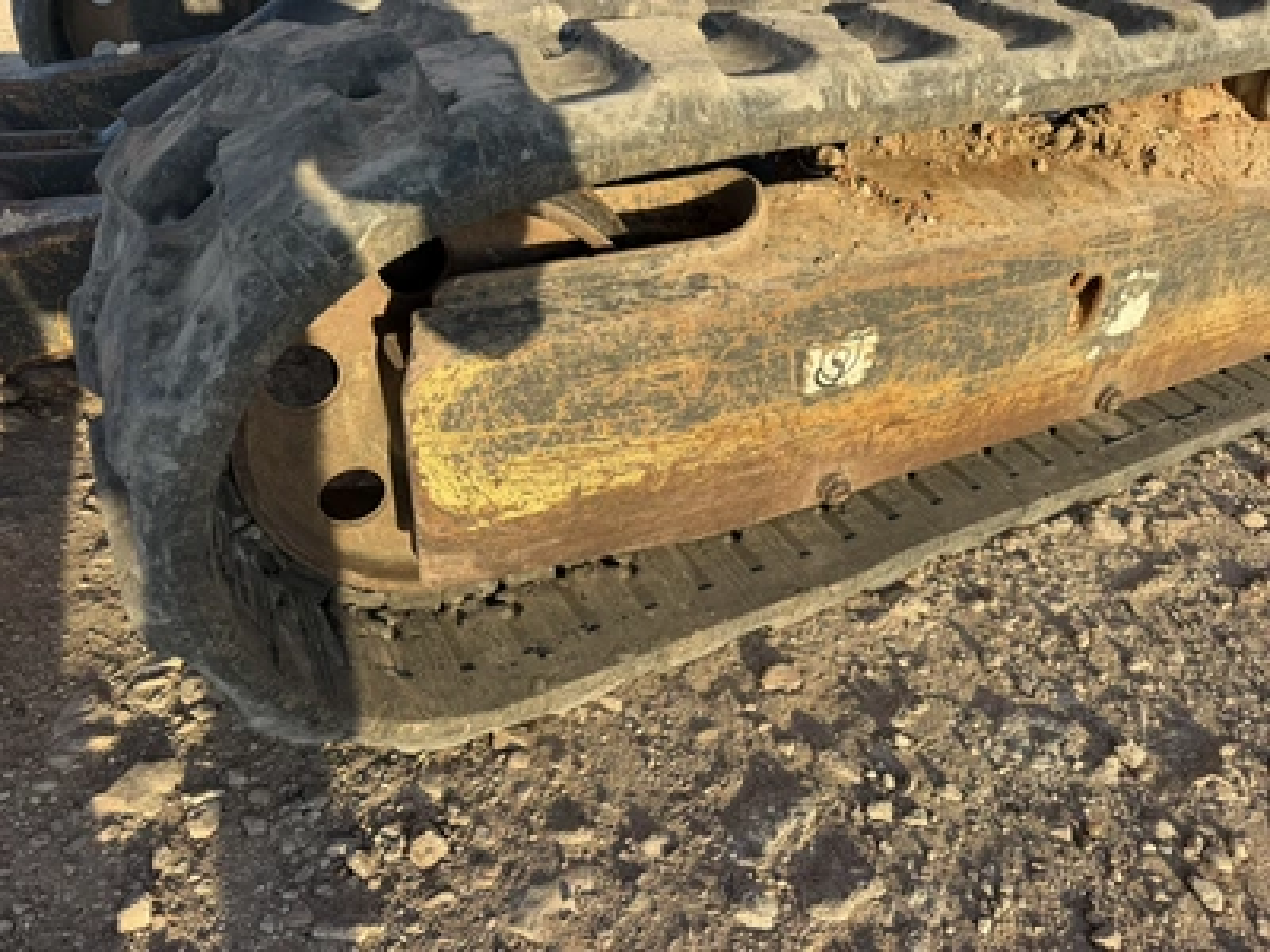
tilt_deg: -34.0
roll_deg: -3.6
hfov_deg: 71.6
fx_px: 881
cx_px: 635
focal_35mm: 24
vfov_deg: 56.8
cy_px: 476
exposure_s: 1/1812
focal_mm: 6.76
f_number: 1.78
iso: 80
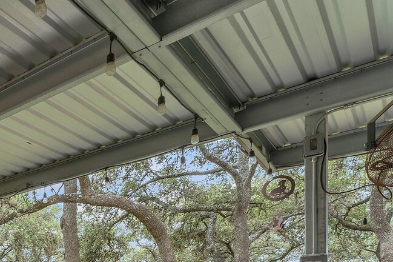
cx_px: -94
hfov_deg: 38.0
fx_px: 382
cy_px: 317
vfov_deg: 31.5
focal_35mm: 35
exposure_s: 1/60
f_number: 10
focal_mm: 14
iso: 125
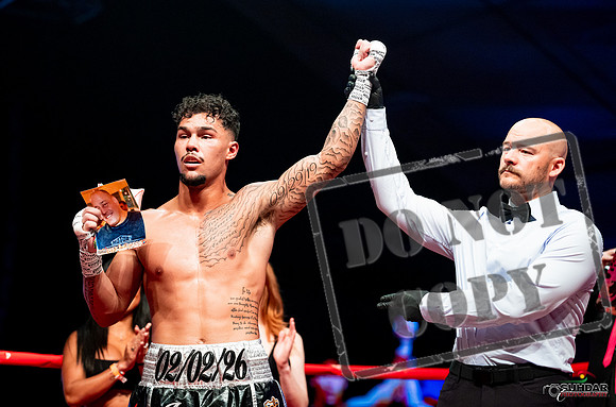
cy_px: 202
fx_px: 1836
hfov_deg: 19.0
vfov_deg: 12.6
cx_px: 261
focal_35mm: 108
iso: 4000
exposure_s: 1/1000
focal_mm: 93
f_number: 2.8
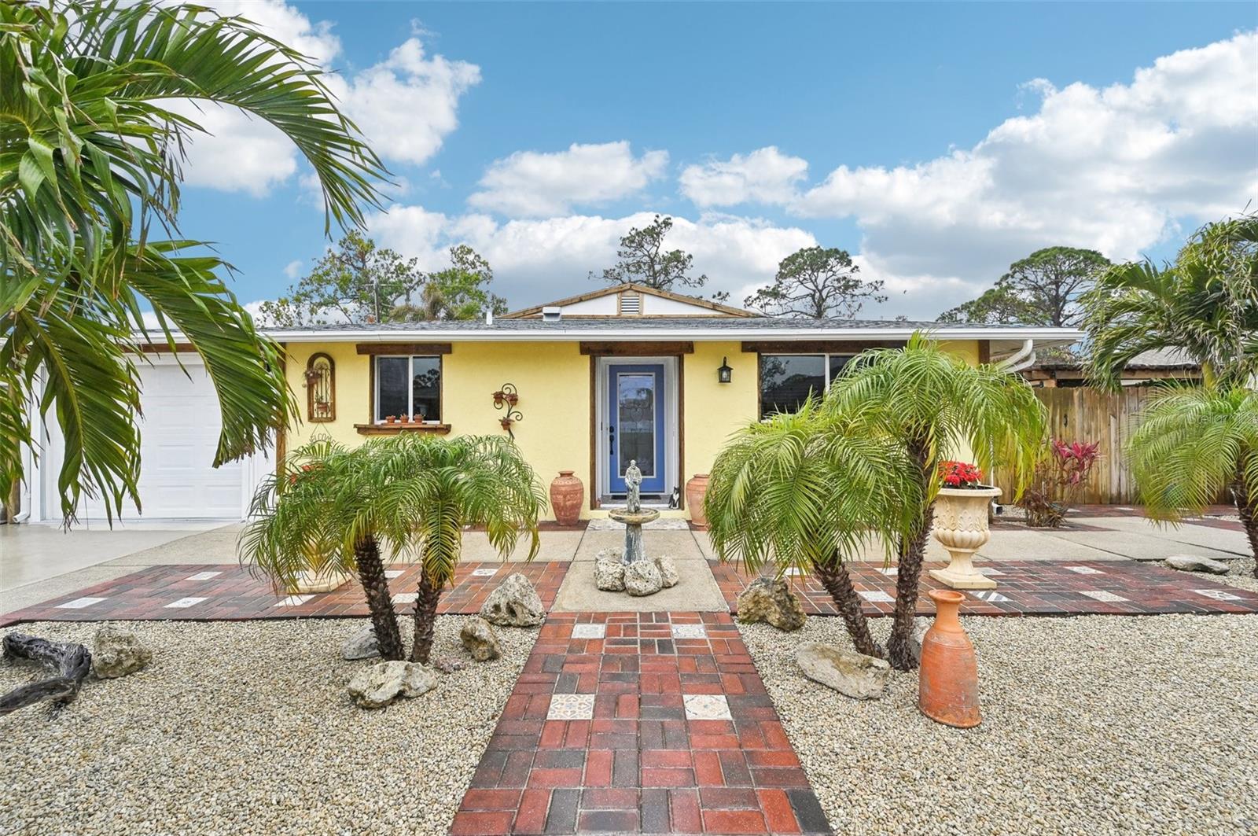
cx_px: 629
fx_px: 489
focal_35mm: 14
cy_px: 418
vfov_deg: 81.1
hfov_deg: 104.3
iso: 400
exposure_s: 1/640
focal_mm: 14
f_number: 8
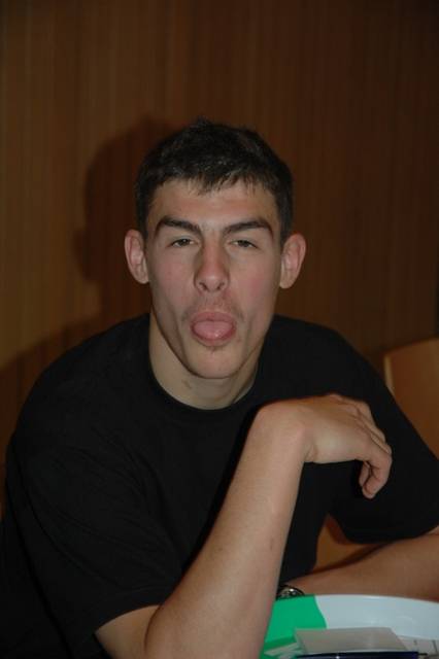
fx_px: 1923
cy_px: 330
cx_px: 220
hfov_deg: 13.0
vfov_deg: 19.5
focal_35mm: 105
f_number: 4.5
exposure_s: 1/60
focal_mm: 70
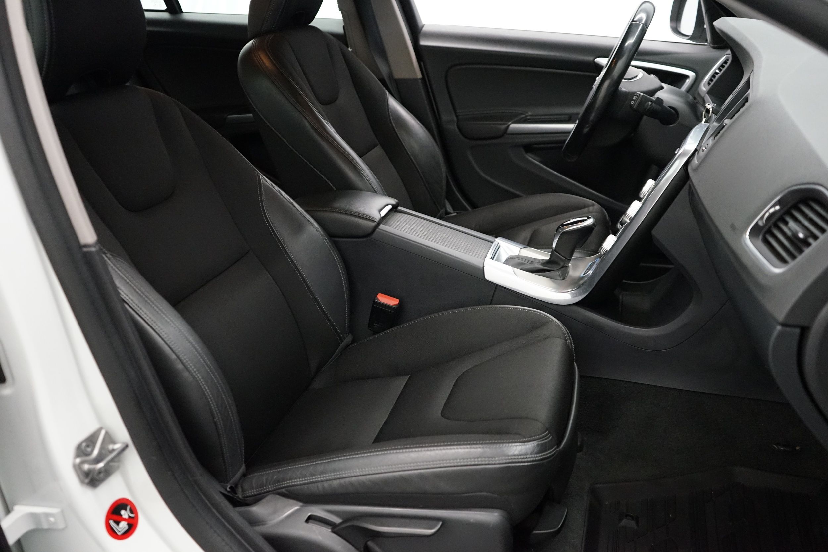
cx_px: 414
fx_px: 736
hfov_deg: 58.7
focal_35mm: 32
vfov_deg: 41.1
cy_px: 276
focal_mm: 32
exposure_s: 1/160
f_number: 4
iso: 5000
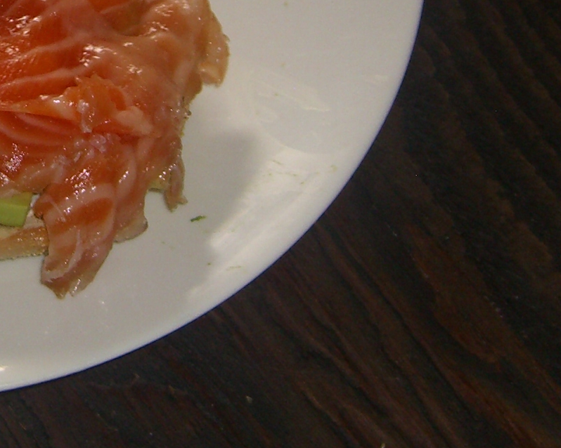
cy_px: -52
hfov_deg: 15.6
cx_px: -103
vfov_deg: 12.7
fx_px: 1975
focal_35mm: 119
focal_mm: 7.9
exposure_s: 1/60
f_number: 2.8
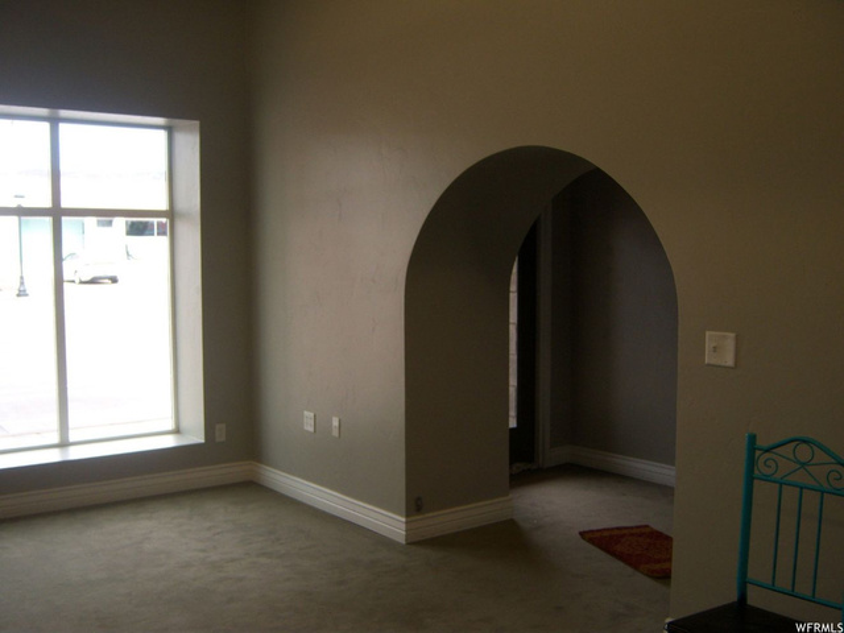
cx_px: 422
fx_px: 878
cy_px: 316
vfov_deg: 39.7
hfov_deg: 51.4
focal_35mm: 36
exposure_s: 1/60
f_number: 2.8
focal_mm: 7.5
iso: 80
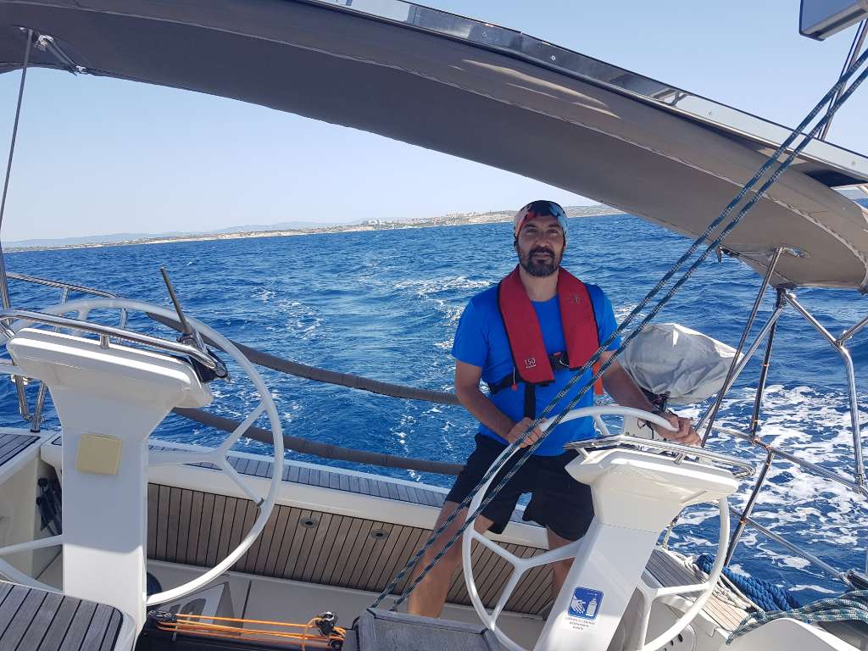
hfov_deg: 67.3
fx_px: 652
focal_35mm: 26
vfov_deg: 53.1
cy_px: 326
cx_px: 434
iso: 40
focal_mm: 4.3
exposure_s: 1/1288
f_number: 1.7
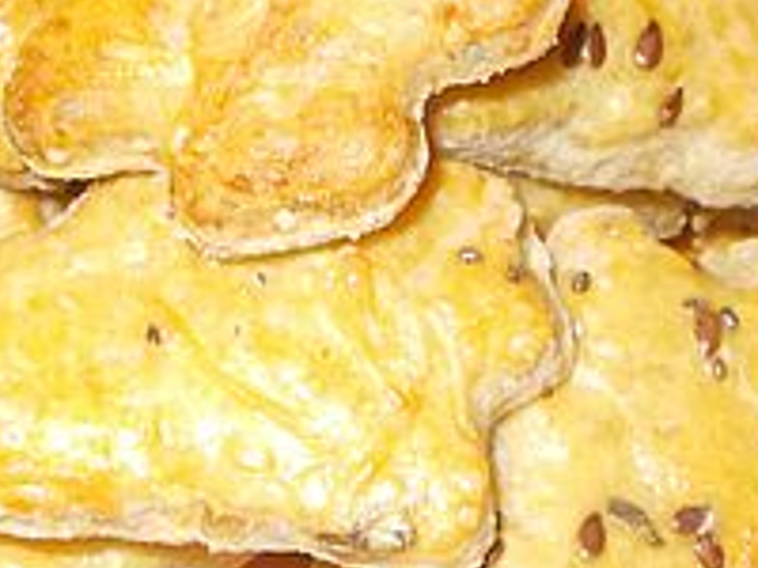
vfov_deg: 17.6
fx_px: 1817
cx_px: 265
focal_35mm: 83
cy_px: 114
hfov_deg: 23.5
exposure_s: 1/25
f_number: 3.2
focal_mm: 4.6
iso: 200
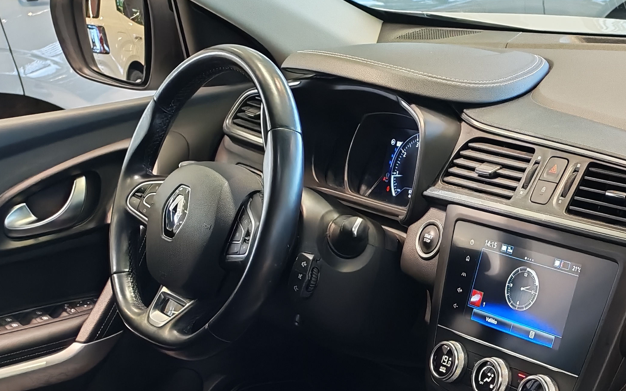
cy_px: 447
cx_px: 515
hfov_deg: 29.0
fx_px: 1177
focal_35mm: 69
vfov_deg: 18.1
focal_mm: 6.12
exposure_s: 1/100
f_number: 1.9
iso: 922
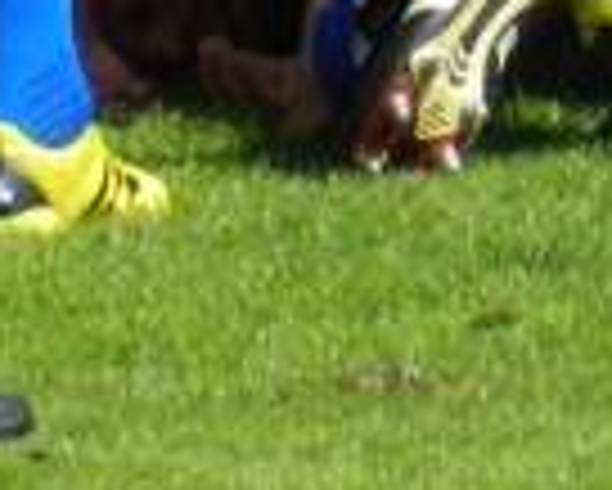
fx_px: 53526
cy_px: -971
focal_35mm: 2953
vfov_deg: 0.5
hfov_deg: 0.7
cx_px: 1710
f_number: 5.6
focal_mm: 71.7
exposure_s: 1/640
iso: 160
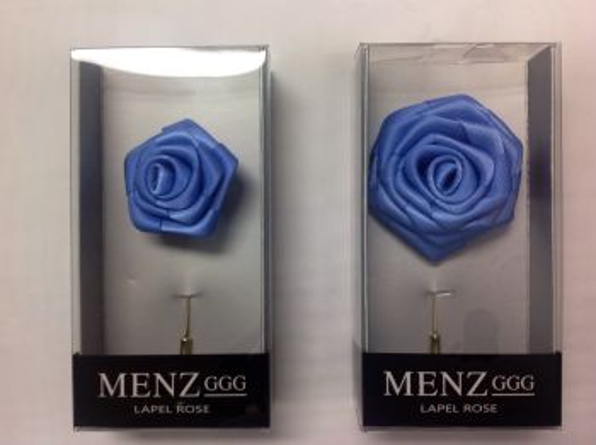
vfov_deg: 40.6
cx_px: 298
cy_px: 222
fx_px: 601
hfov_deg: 52.7
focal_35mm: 35
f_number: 2.4
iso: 64
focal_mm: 4.28
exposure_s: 1/40
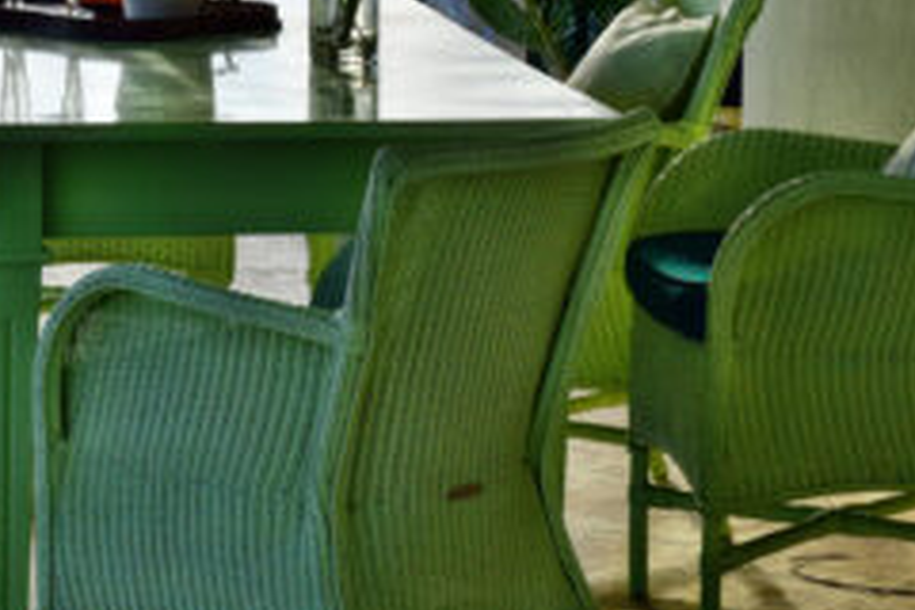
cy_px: 8
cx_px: 118
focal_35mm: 183
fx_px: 4651
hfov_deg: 11.2
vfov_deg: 7.5
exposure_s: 1/500
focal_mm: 60
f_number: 13
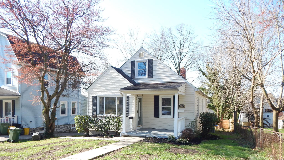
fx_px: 181
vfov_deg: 47.0
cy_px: 105
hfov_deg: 76.3
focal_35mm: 24
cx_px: 142
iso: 125
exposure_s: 1/320
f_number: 3
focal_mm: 4
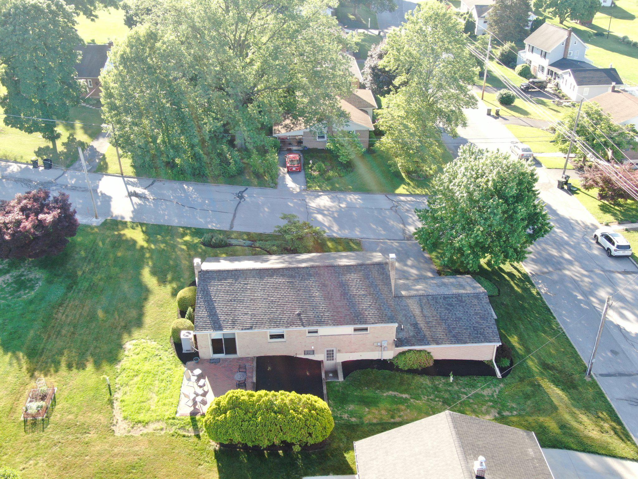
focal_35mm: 36
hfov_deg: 51.4
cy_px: 240
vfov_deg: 39.7
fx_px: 664
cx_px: 319
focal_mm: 6.08
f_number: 3.3
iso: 100
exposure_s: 1/80
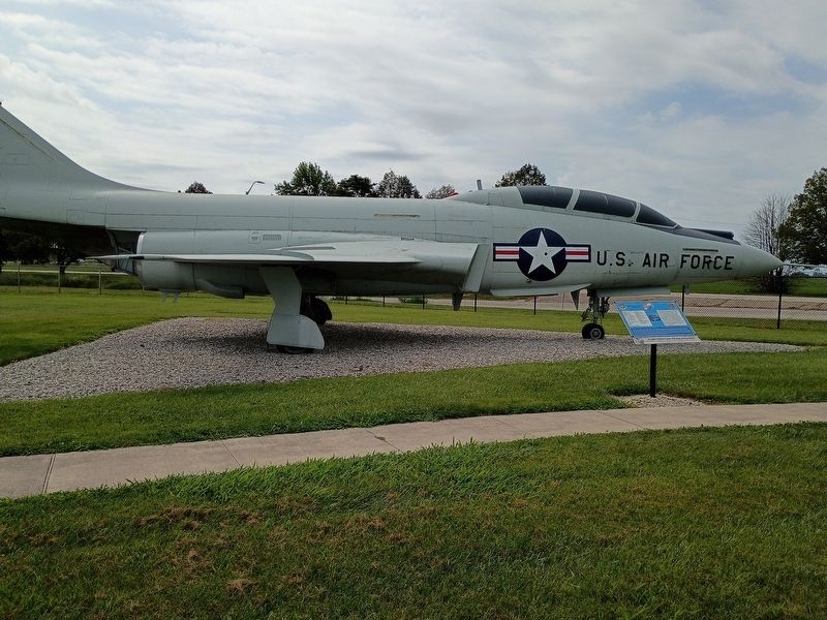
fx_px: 693
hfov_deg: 61.7
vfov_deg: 48.2
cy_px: 310
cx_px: 414
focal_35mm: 29
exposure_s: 1/2865
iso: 104
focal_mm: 4.27
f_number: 1.8
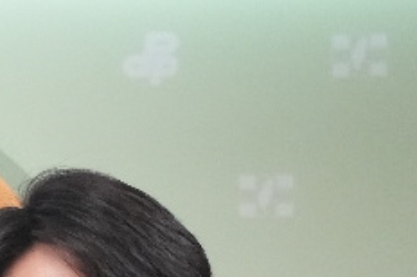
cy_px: 706
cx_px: -352
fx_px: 8247
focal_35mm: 713
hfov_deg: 2.9
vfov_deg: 1.9
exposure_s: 1/250
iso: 4000
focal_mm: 86
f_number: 5.6
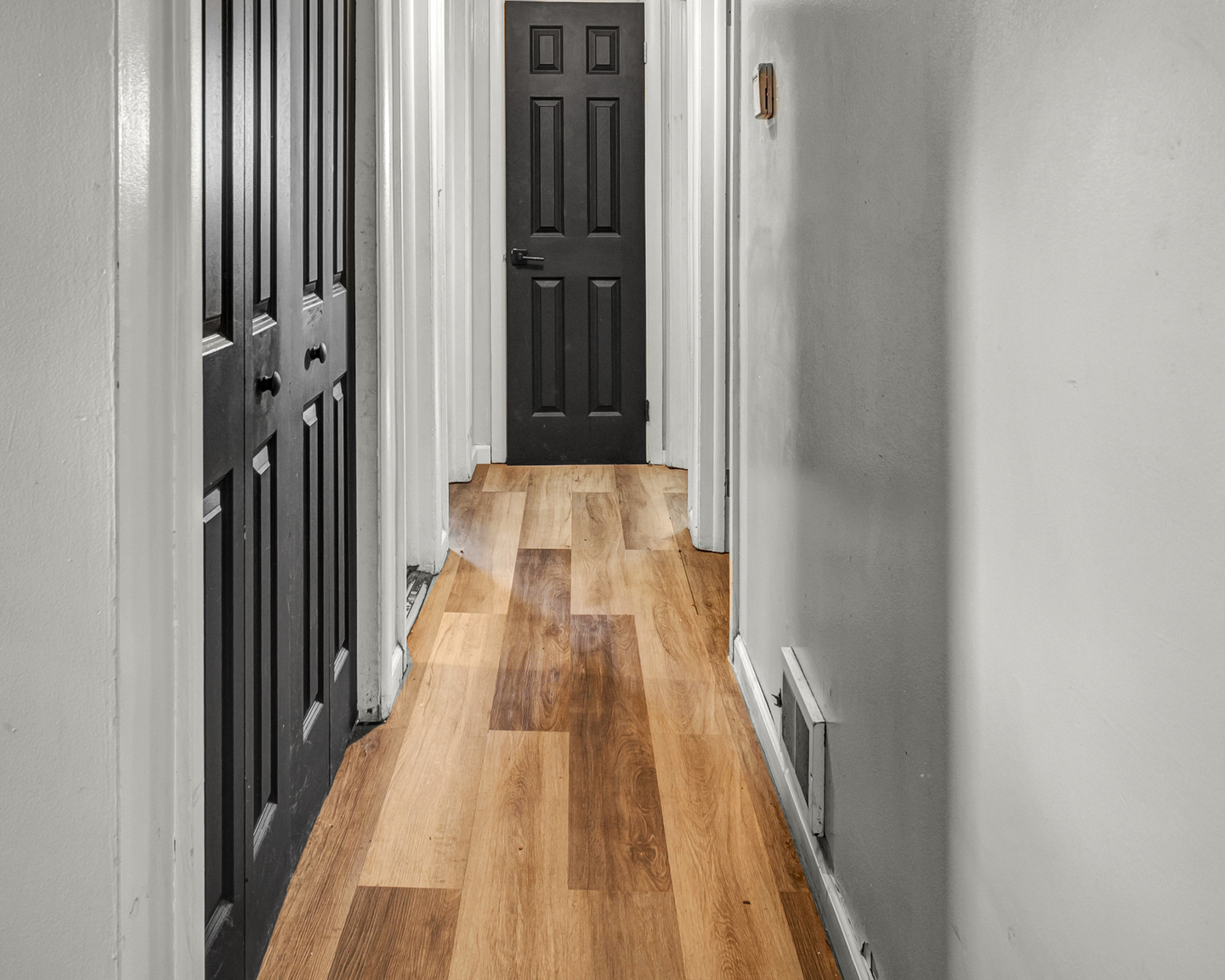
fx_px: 1015
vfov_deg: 49.1
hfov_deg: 62.1
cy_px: 222
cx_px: 550
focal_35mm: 28
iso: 320
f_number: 7.1
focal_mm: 14
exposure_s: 1/3.33
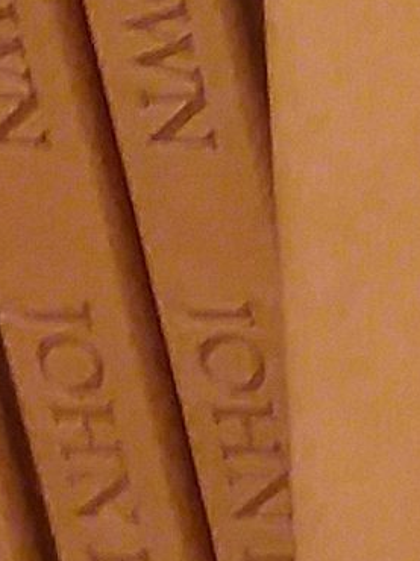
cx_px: 1392
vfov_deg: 9.7
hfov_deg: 6.5
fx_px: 3272
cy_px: -53
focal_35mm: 202
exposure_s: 1/24
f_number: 1.9
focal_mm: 2.47
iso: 160
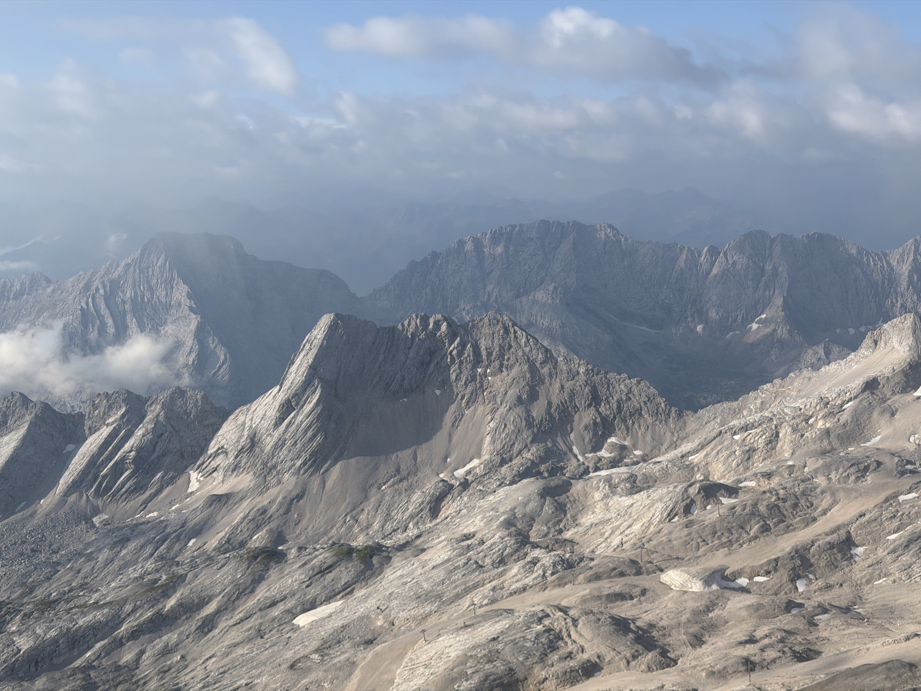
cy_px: 346
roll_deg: +0.0
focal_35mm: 48
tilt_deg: -7.5
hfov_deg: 39.7
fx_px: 1277
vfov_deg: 30.3
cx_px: 460
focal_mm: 6.76
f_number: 1.78
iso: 64
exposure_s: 1/6024
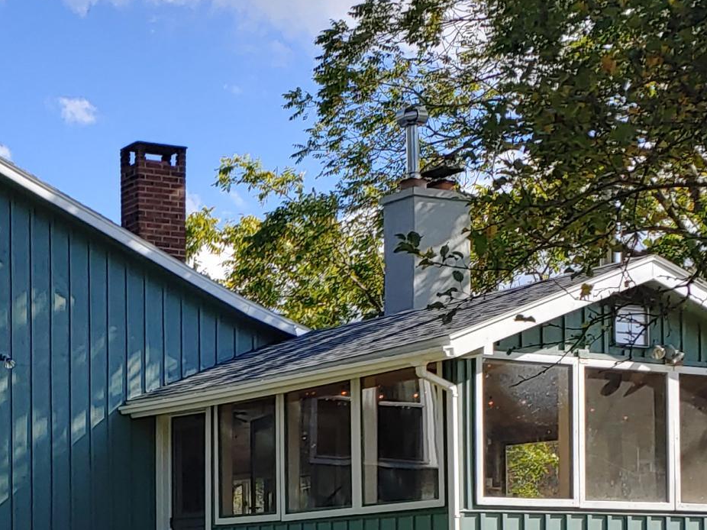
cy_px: 536
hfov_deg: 23.5
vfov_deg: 17.7
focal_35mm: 81
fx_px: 1654
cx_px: 82
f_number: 1.5
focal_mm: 4.23
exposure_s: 1/2083
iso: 50
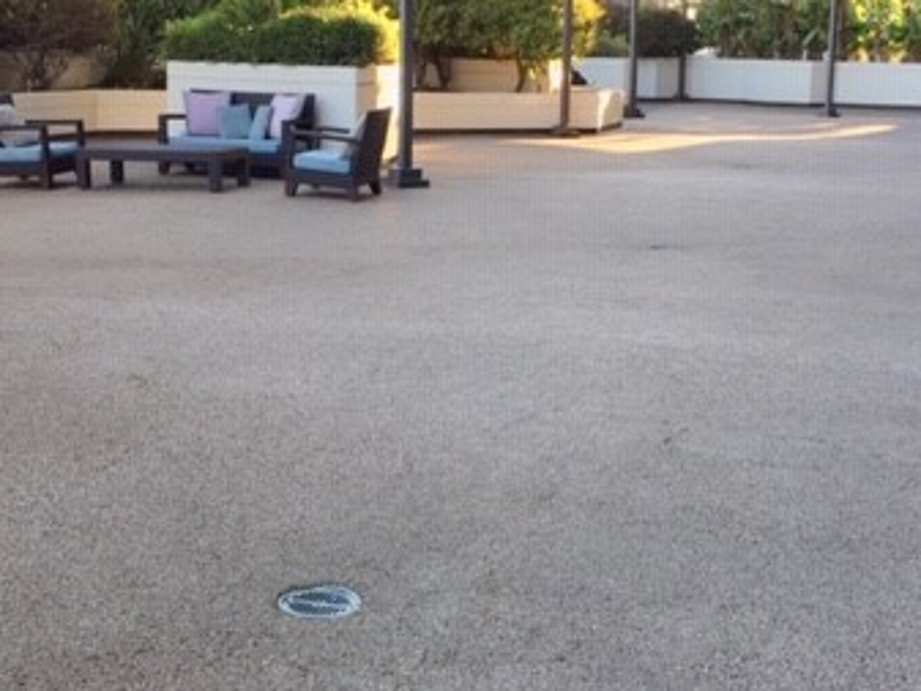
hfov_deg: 34.8
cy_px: 306
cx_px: 541
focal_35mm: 55
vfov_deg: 26.6
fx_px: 1464
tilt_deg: -8.4
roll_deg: -1.6
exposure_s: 1/149
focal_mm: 4.15
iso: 32
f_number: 2.2
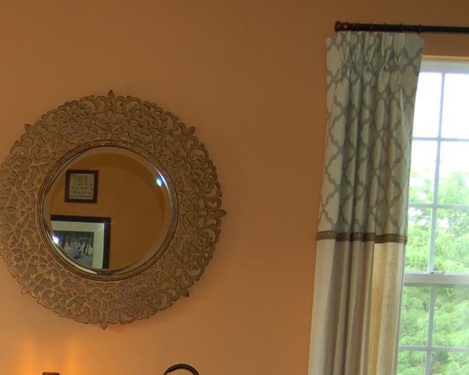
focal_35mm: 80
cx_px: -82
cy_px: 418
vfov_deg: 18.4
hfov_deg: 22.2
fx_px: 1110
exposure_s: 1/100
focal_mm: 18
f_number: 3.5
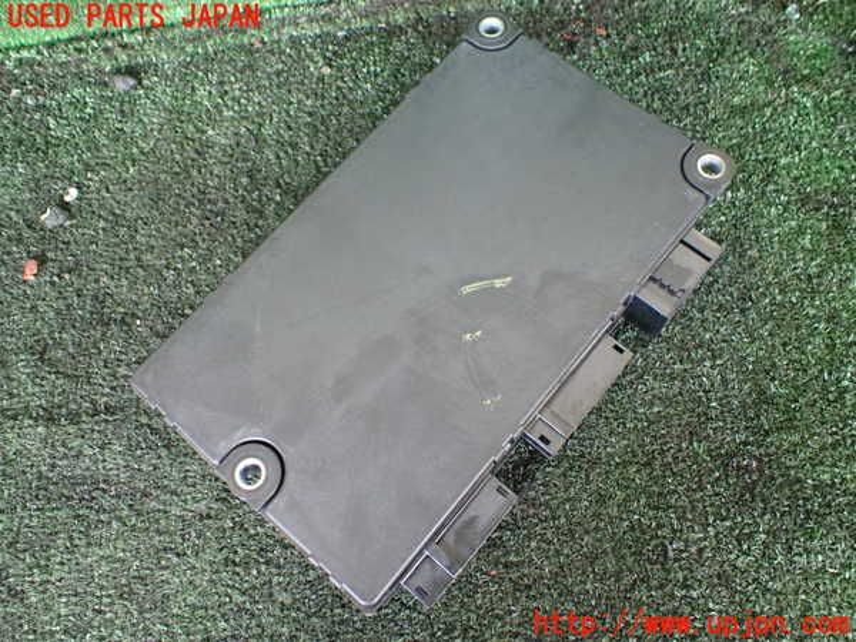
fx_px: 742
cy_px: 321
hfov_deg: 60.0
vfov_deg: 46.8
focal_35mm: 30
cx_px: 428
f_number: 2.3
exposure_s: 1/60
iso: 800
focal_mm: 5.4
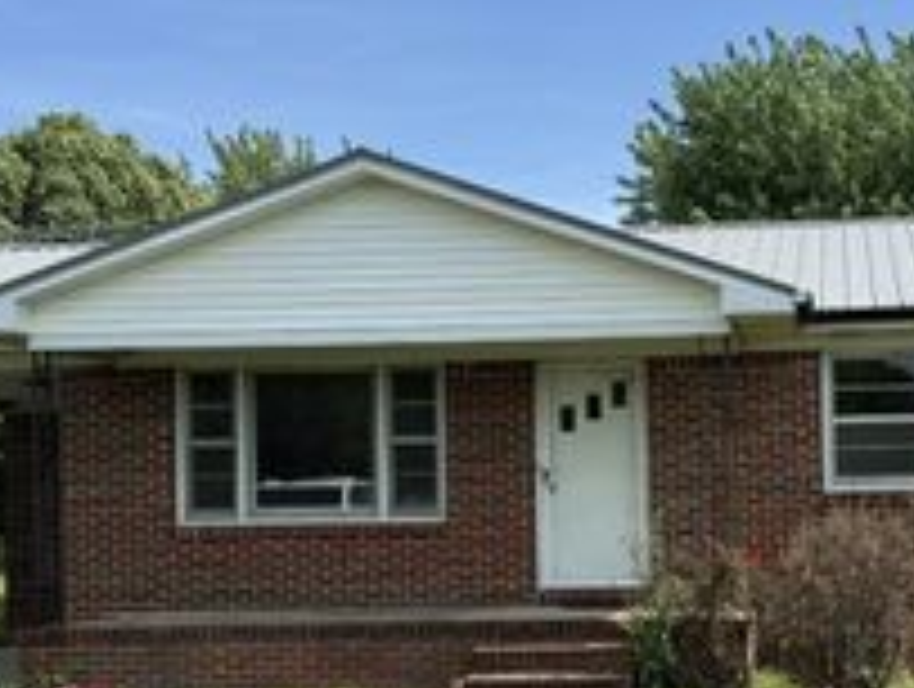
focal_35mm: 59
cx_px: 734
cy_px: 474
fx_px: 1561
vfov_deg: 24.7
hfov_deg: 31.8
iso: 80
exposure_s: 1/4049
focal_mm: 6.76
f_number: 1.78
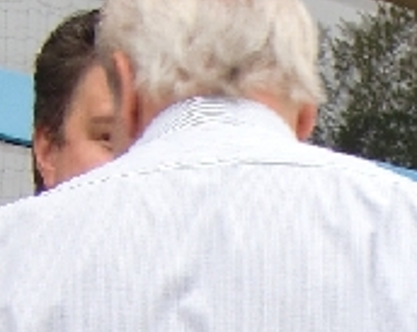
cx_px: 807
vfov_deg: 5.9
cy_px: 851
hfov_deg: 7.4
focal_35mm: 251
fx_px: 3092
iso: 64
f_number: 3.3
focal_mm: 8.2
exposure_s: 1/125
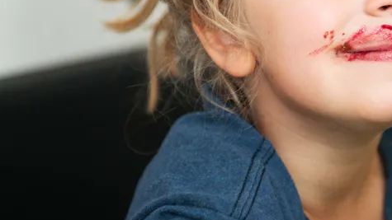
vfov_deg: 7.7
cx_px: 370
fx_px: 1642
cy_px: 26
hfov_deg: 13.5
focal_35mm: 158
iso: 800
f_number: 2.8
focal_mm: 70
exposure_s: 1/100
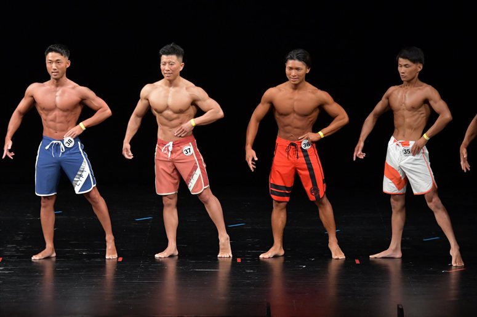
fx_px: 2980
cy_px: 158
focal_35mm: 225
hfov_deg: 9.2
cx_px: 238
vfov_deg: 6.1
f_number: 5.6
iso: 3200
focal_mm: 150
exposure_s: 1/400
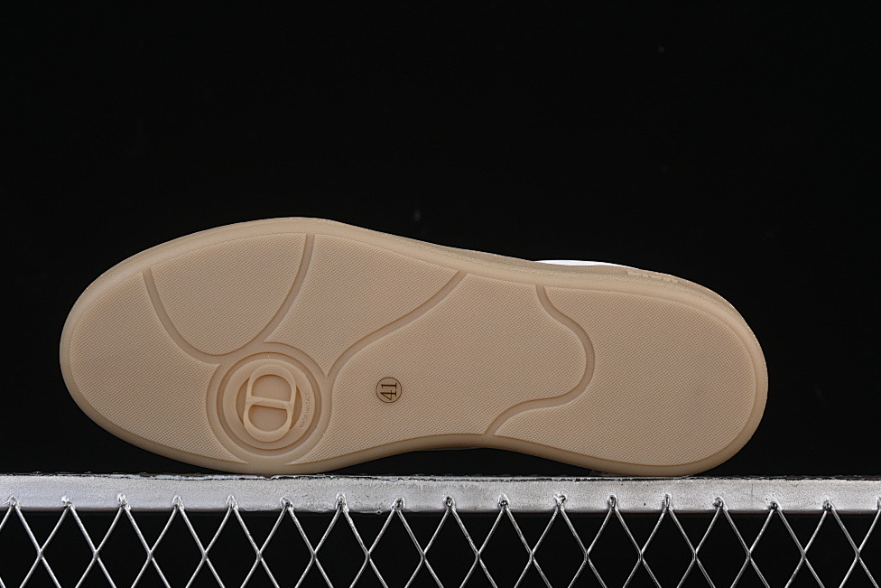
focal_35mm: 83
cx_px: 407
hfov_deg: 24.5
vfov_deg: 16.5
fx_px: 2031
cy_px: 275
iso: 160
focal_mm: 50
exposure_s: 1/80
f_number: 8
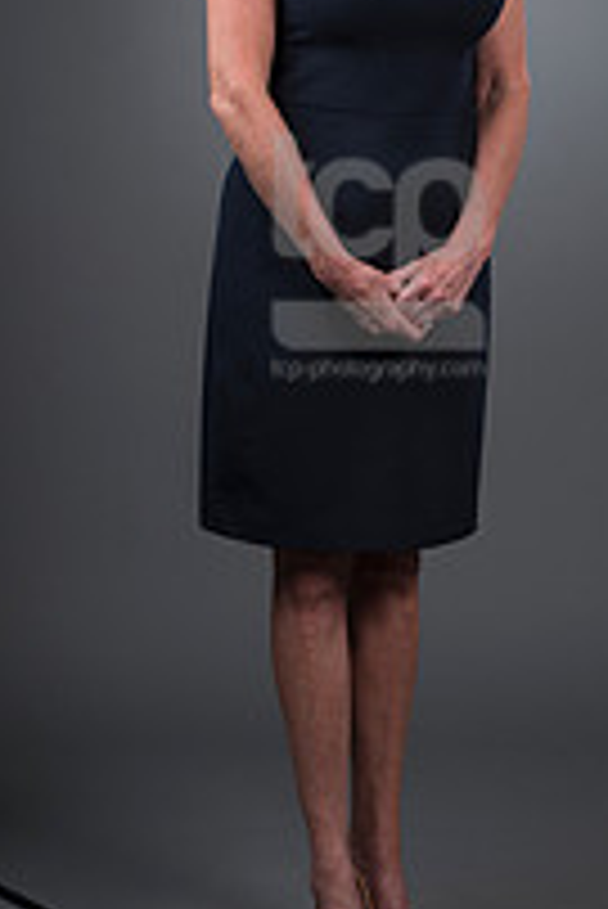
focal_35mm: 178
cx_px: 378
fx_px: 4501
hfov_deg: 7.7
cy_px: 256
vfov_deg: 11.5
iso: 160
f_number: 5.6
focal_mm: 80
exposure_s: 1/250
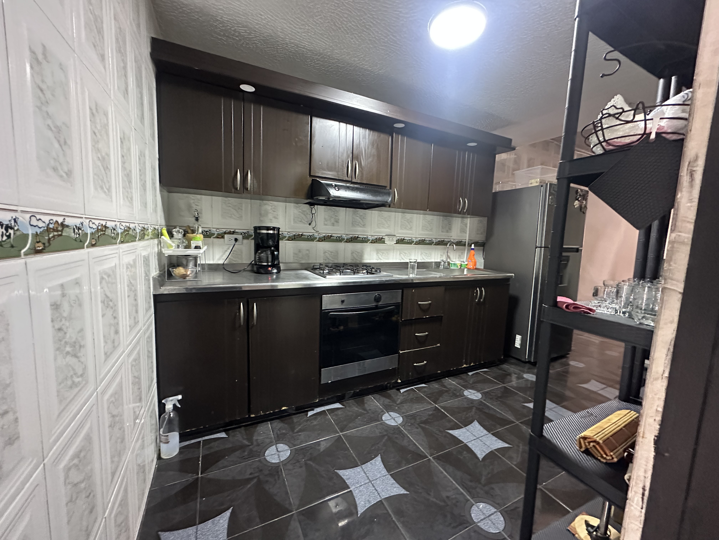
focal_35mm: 14
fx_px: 291
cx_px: 360
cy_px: 270
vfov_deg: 85.7
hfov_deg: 102.1
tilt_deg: -6.3
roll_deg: -0.5
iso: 800
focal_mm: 2.22
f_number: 2.2
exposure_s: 1/40
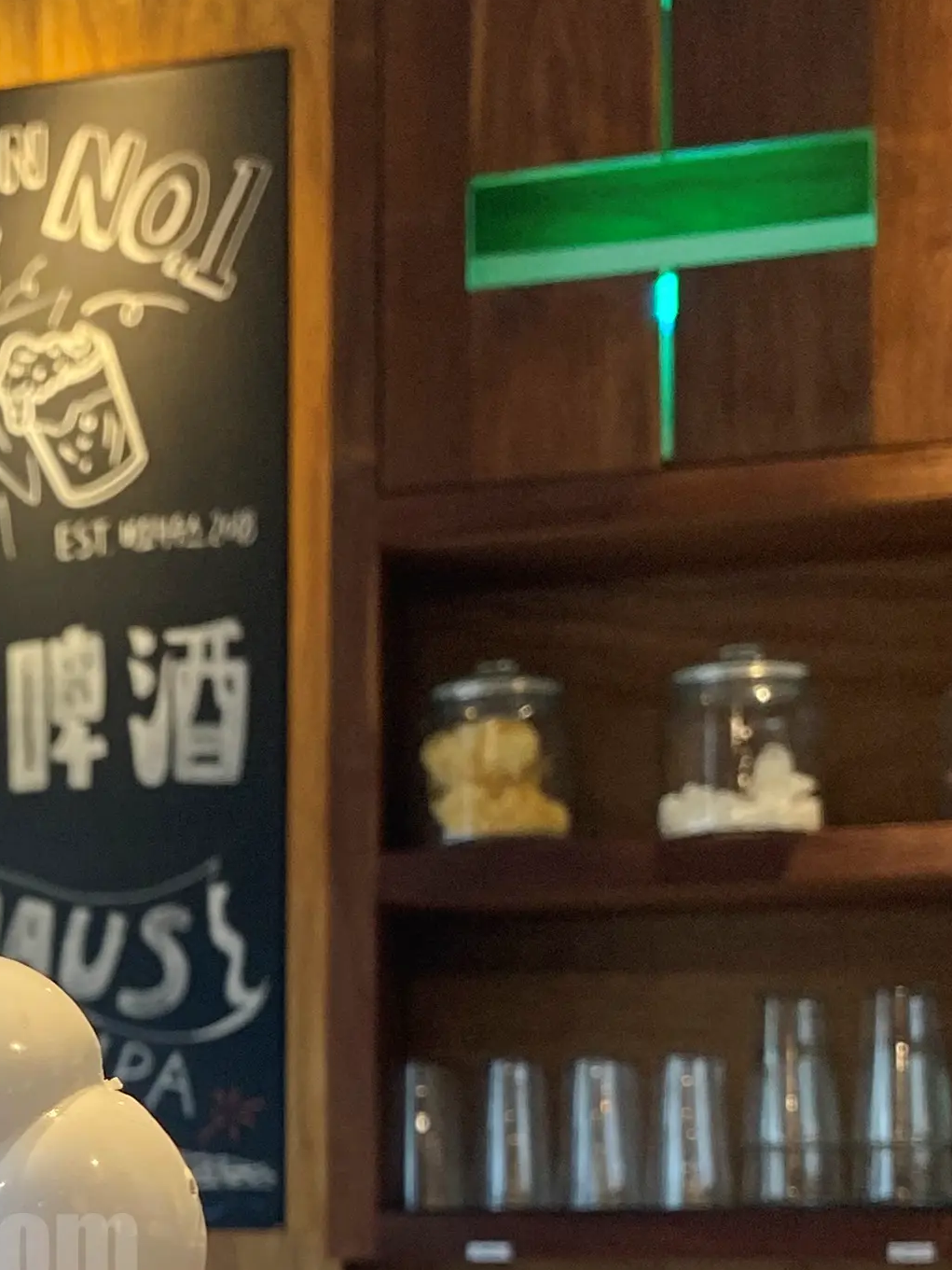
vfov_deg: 24.3
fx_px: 2823
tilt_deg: +1.6
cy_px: 1249
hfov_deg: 17.5
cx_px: -419
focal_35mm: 77
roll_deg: -0.8
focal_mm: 4.25
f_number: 1.8
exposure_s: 1/60
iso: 80
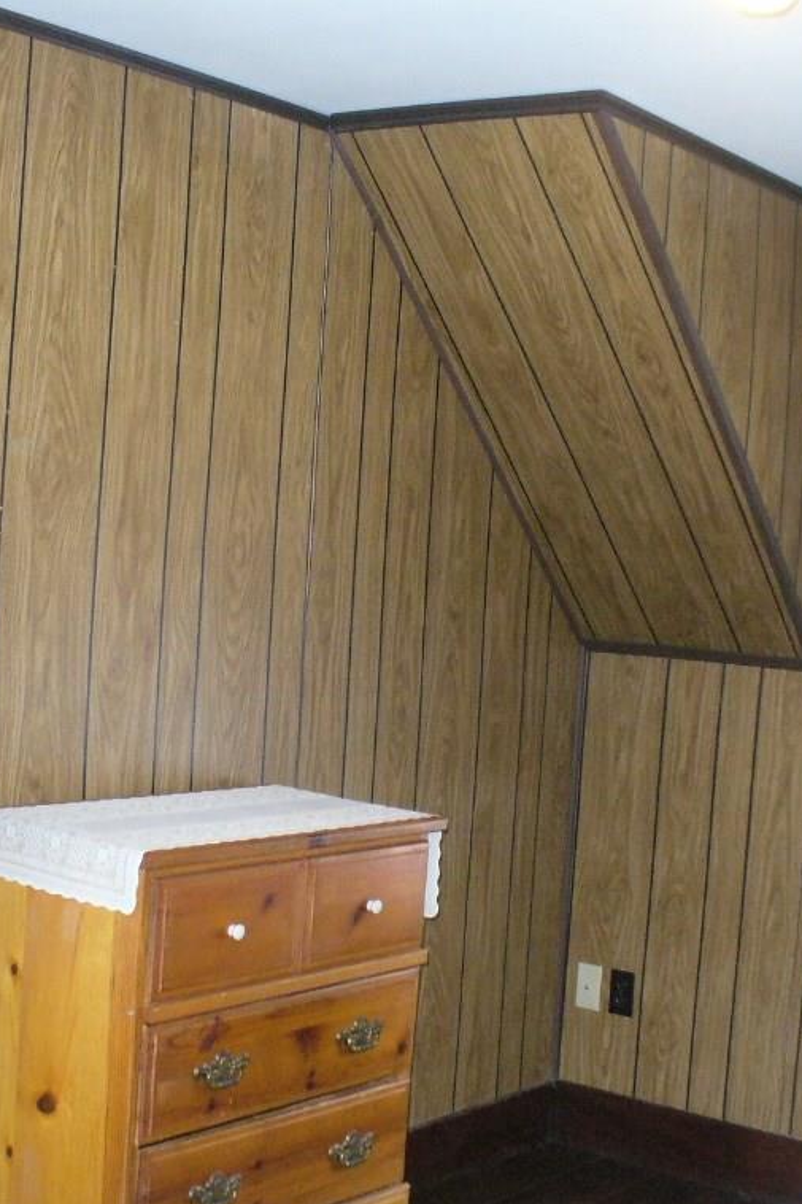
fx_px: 1738
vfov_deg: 38.2
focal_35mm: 52
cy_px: 608
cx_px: 341
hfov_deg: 26.0
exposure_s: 1/30
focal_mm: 6.1
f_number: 2.8
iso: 400
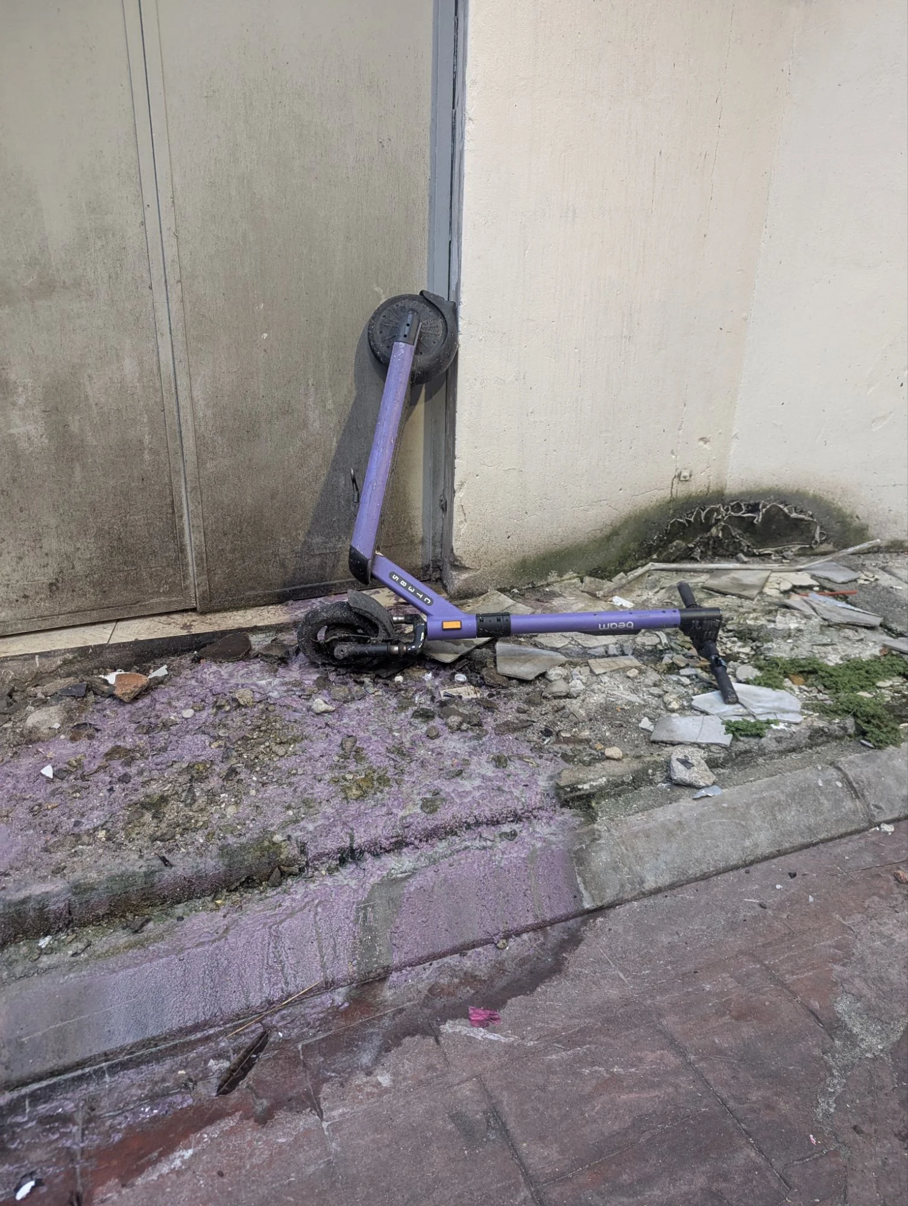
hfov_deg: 56.9
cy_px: 603
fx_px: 837
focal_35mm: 24
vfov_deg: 71.5
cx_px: 454
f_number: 1.85
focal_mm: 6.81
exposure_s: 1/140
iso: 416
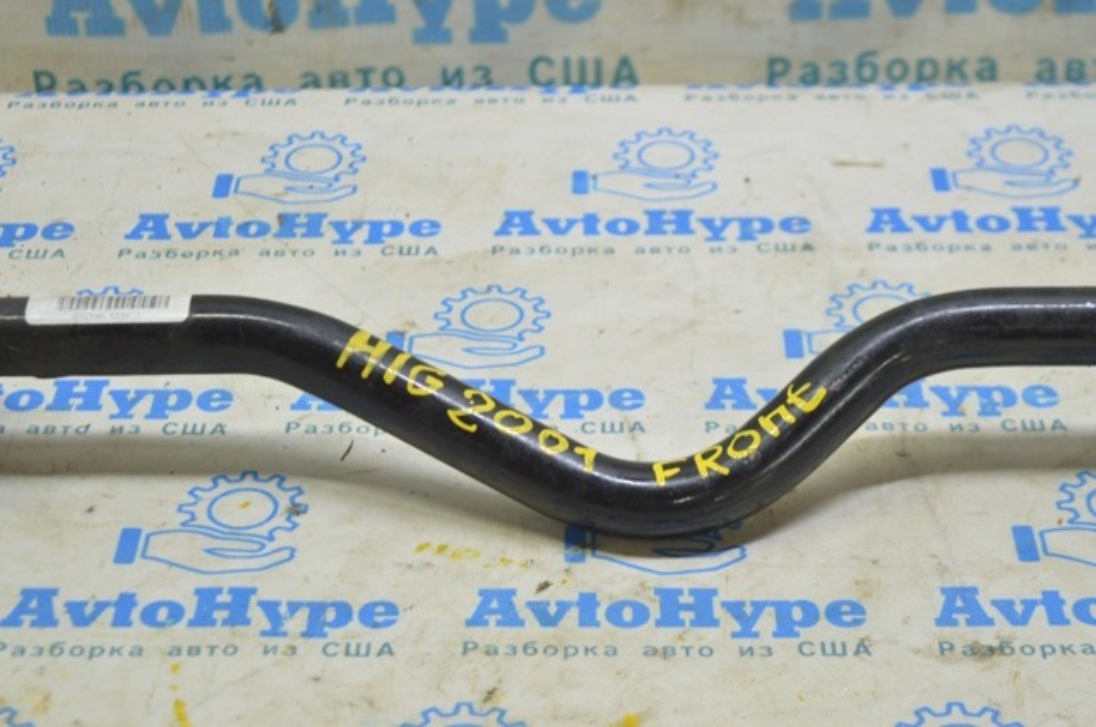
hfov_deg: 24.6
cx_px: 548
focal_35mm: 82
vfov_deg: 16.5
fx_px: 2508
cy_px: 364
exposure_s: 1/20
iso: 400
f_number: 5.6
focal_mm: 55
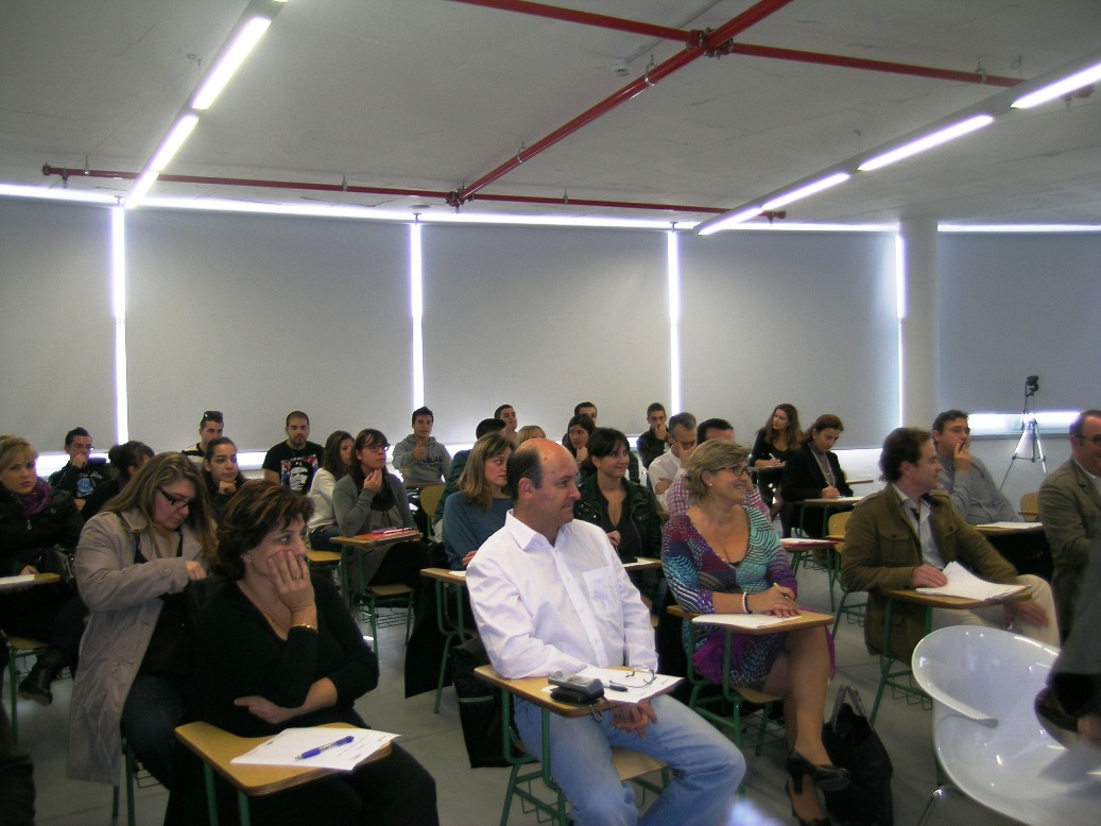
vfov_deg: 49.8
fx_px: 891
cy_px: 413
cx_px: 550
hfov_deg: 63.4
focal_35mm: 28
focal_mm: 5.8
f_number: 2.8
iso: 50
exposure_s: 1/30
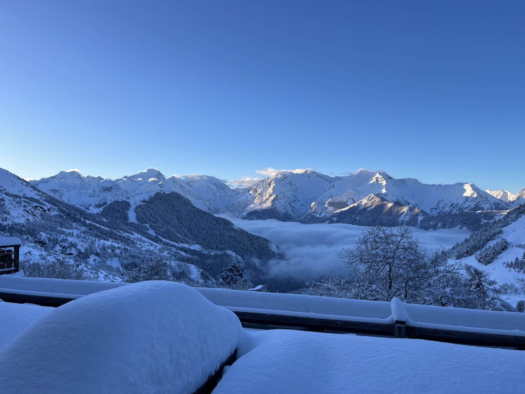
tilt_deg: +2.9
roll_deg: -0.7
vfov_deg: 53.1
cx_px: 262
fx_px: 394
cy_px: 197
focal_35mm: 26
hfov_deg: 67.3
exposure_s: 1/1517
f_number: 1.6
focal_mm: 5.1
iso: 50
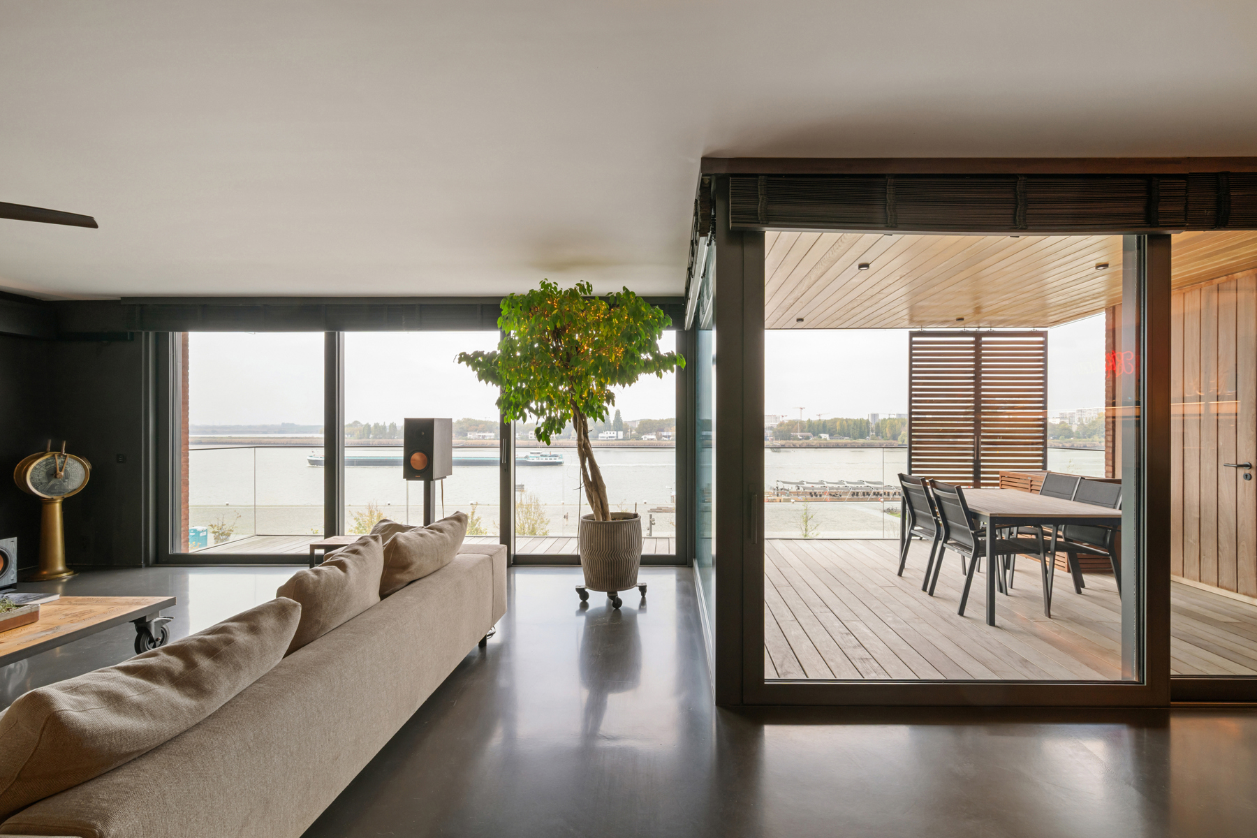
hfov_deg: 96.7
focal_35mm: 16
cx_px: 628
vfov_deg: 73.7
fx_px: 559
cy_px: 419
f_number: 11
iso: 250
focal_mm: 16
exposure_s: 1/3
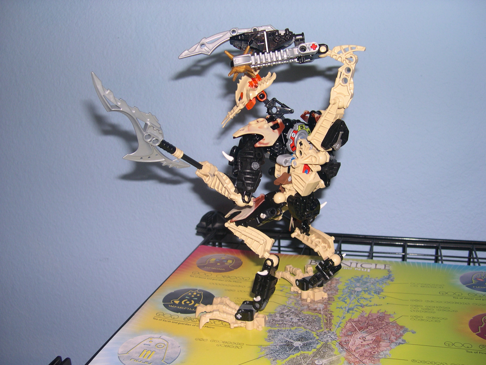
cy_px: 182
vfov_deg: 37.7
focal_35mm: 38
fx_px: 534
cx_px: 243
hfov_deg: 49.0
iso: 100
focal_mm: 8
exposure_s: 1/60
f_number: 2.8
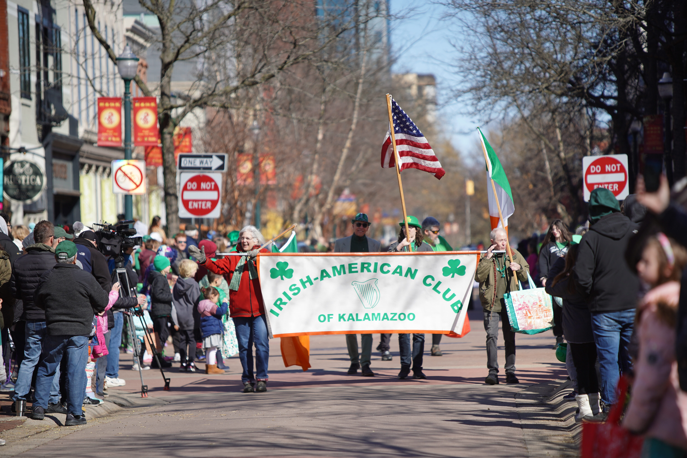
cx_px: 344
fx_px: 3816
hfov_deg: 10.3
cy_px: 229
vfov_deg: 6.9
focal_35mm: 200
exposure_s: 1/2000
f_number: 2.8
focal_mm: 200
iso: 125
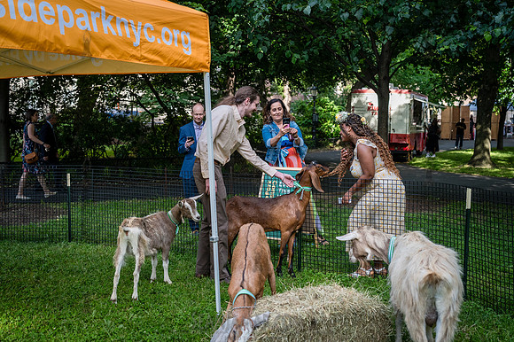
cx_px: 257
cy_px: 171
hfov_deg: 45.1
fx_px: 619
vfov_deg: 30.9
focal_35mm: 43
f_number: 4
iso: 1600
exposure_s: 1/1600
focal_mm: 43
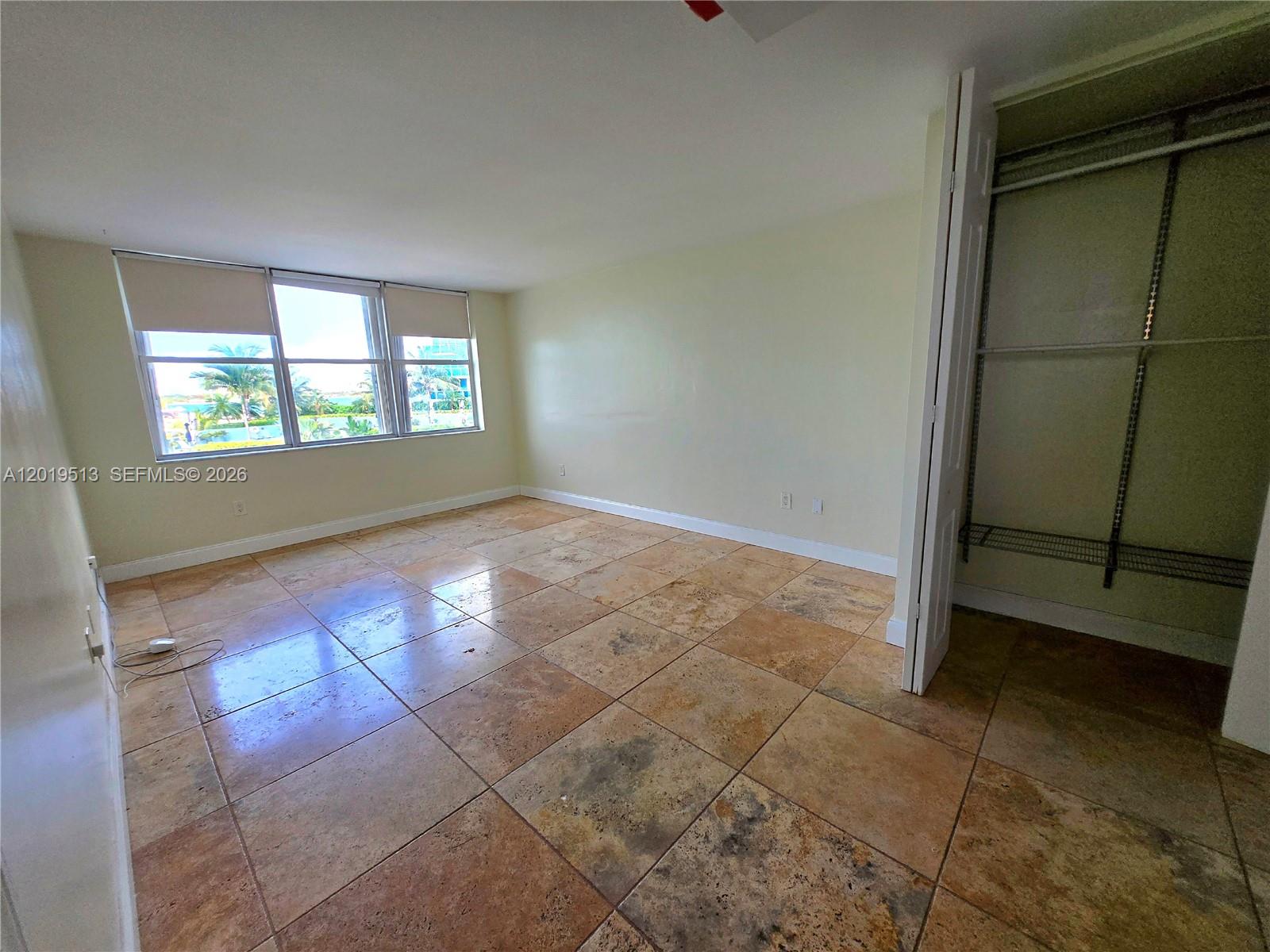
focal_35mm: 13
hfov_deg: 106.2
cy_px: 476
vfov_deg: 89.9
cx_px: 635
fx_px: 477
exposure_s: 1/101
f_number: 2.2
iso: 80
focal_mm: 1.7
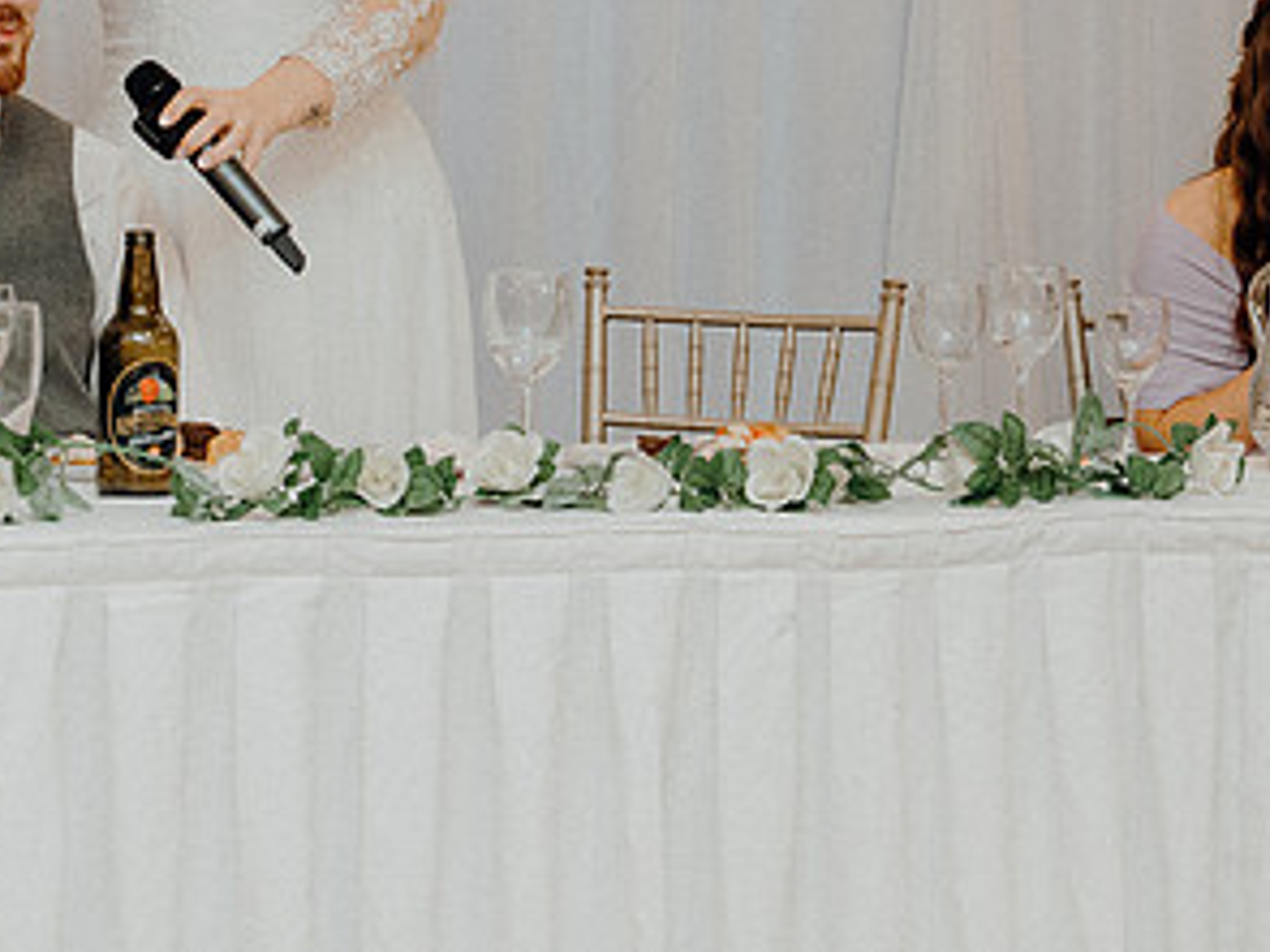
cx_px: 357
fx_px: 4364
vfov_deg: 12.4
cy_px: 127
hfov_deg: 16.5
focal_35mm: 119
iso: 2000
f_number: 3.5
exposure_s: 1/200
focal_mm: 42
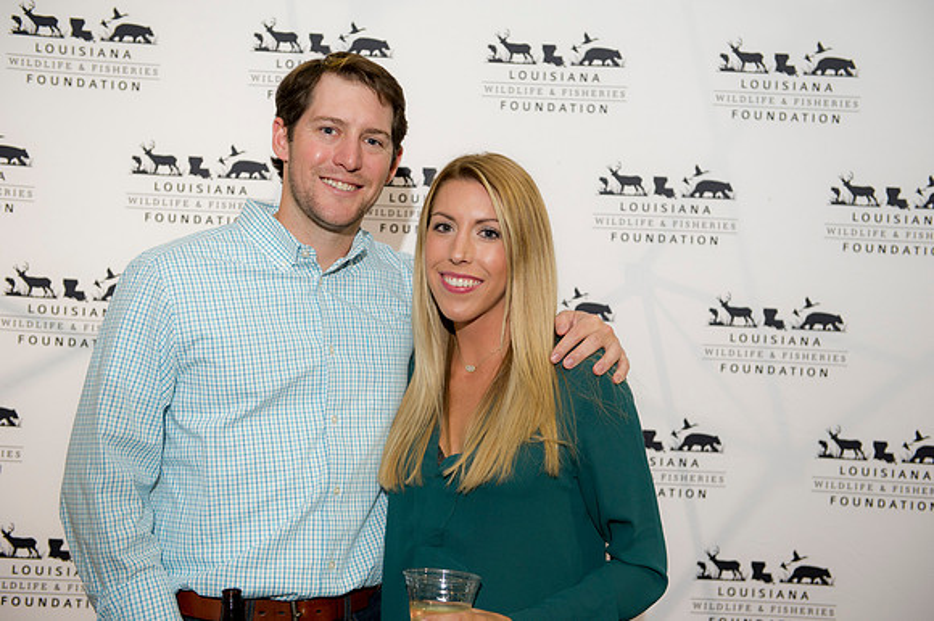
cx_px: 467
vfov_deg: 26.0
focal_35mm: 52
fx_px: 1348
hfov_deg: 38.2
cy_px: 310
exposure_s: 1/125
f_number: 3.5
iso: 800
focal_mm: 52
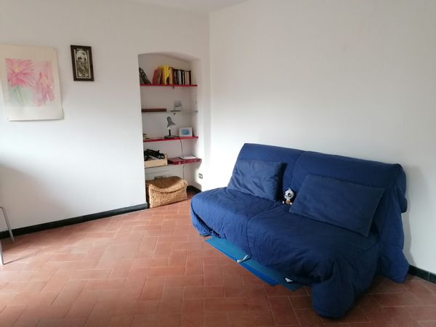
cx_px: 218
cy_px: 164
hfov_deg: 65.3
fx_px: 340
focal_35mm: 27
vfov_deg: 51.4
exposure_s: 1/33.3
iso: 320
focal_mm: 4.75
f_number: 1.8
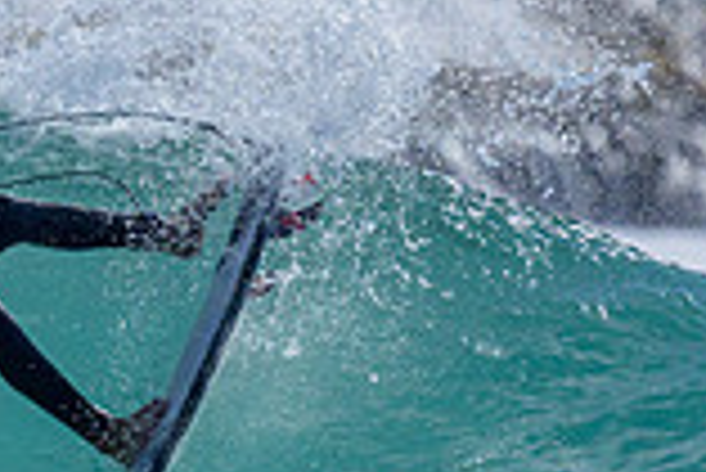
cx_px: -291
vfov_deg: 0.4
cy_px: 794
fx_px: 69977
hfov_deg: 0.6
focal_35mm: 3565
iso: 1400
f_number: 6.3
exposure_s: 1/2000
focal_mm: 800
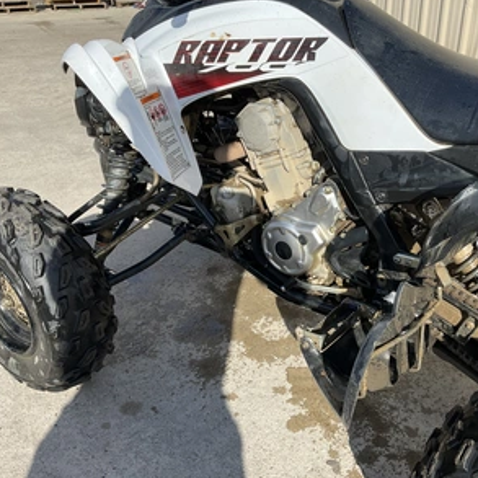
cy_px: 240
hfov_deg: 46.9
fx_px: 547
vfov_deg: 47.2
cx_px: 292
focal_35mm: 35
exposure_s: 1/1451
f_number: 1.8
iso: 25
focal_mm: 3
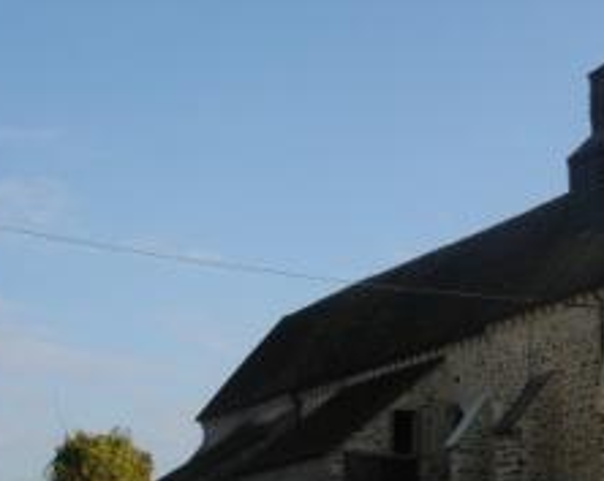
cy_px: 234
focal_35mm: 75
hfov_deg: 25.0
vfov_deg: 20.4
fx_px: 1339
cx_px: 482
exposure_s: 1/592
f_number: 4.8
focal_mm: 7.8
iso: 79
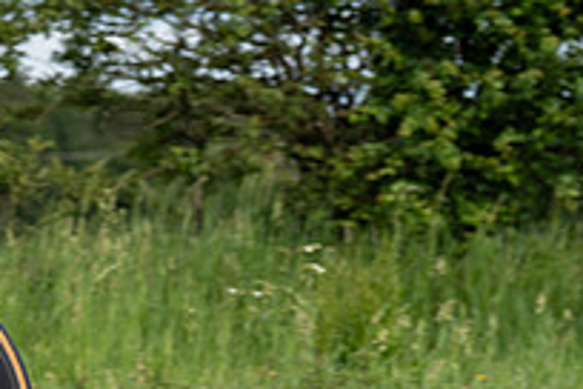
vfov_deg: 6.8
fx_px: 3271
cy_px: 119
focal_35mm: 202
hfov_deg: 9.9
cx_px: -240
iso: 125
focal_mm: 70
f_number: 3.5
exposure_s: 1/1000
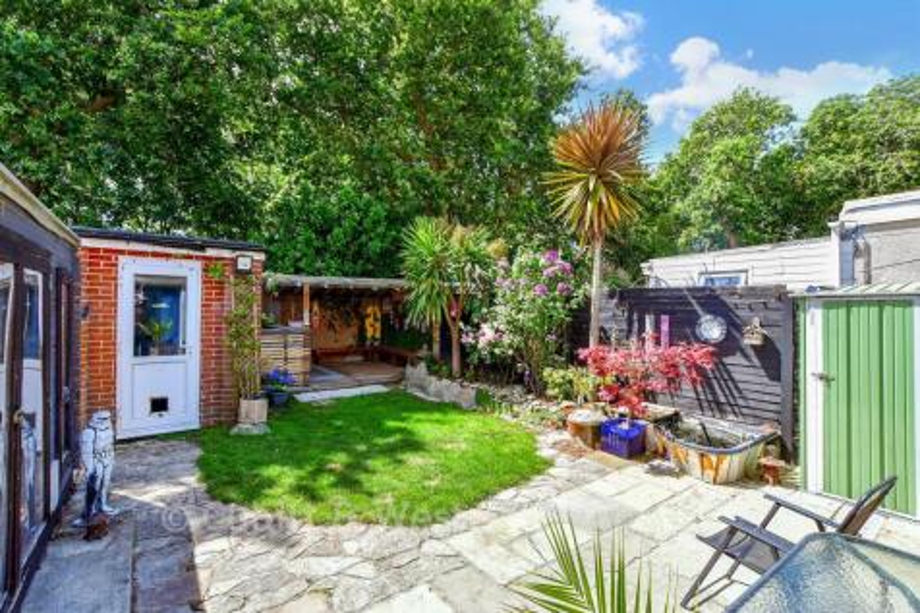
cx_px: 460
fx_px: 383
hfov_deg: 100.4
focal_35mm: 15
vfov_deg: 77.3
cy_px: 306
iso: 320
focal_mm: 10
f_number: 8
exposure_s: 1/250
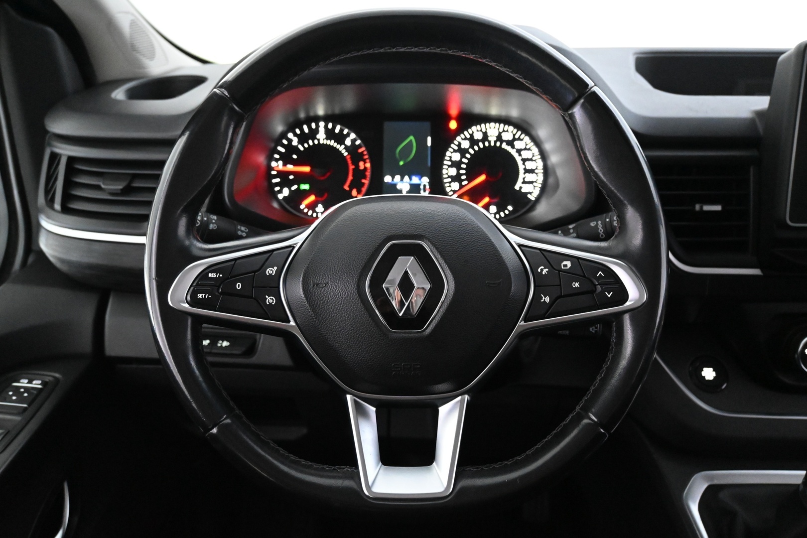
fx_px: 706
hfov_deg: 59.5
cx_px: 404
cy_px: 269
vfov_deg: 41.7
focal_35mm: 32
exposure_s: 1/30
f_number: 4
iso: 6400
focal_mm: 21
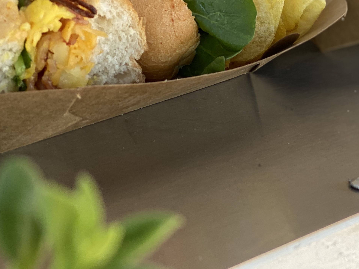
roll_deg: -1.8
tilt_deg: -15.5
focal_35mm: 110
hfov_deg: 17.7
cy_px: -14
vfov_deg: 13.2
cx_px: 300
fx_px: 1141
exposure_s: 1/122
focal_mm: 6
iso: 25
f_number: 2
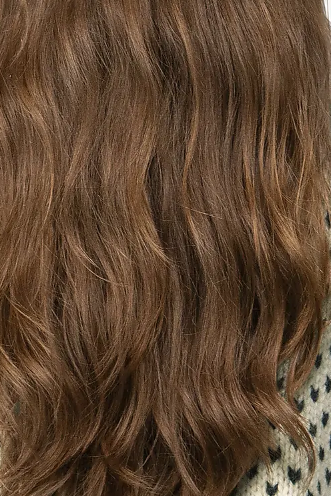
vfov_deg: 3.7
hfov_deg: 2.5
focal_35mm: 542
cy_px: 1165
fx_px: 7474
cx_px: 60
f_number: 5
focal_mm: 70
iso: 500
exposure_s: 1/80
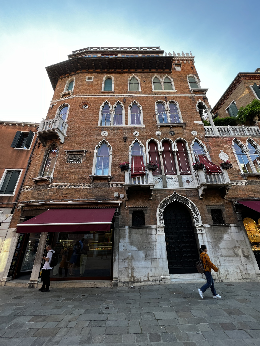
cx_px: 130
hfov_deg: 89.9
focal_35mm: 13
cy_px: 173
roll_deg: +1.0
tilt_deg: +24.2
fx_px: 130
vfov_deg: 106.2
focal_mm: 1.57
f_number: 1.8
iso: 32
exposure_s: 1/140
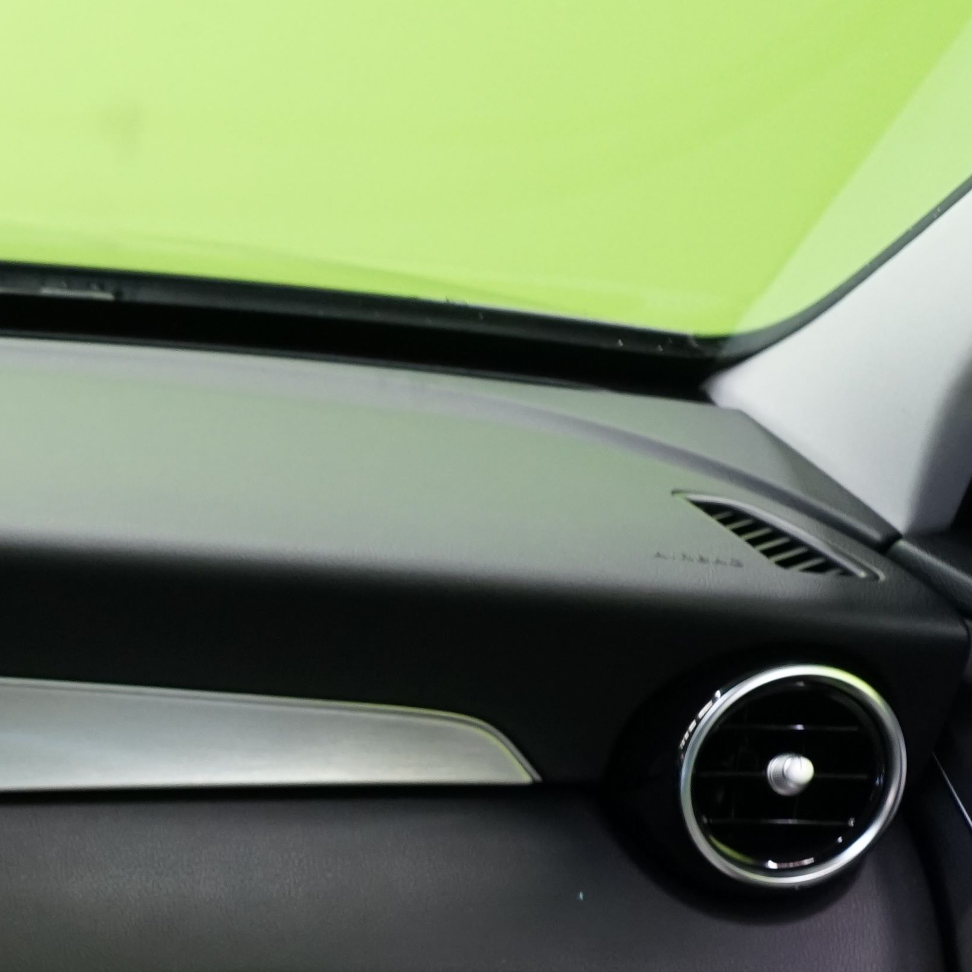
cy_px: 1157
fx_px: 2859
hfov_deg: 16.6
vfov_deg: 18.3
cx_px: -699
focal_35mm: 90
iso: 1250
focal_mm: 29
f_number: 5
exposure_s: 1/20
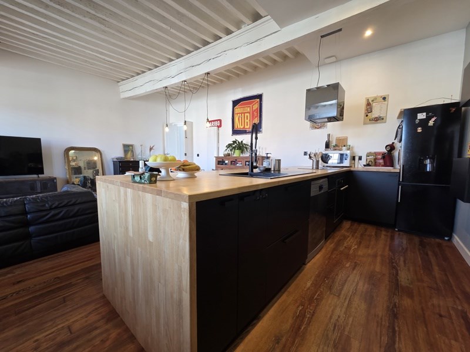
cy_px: 176
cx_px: 235
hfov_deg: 106.2
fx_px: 177
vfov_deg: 89.9
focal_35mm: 13
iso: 160
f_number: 2.2
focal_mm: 2.2
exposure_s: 1/50
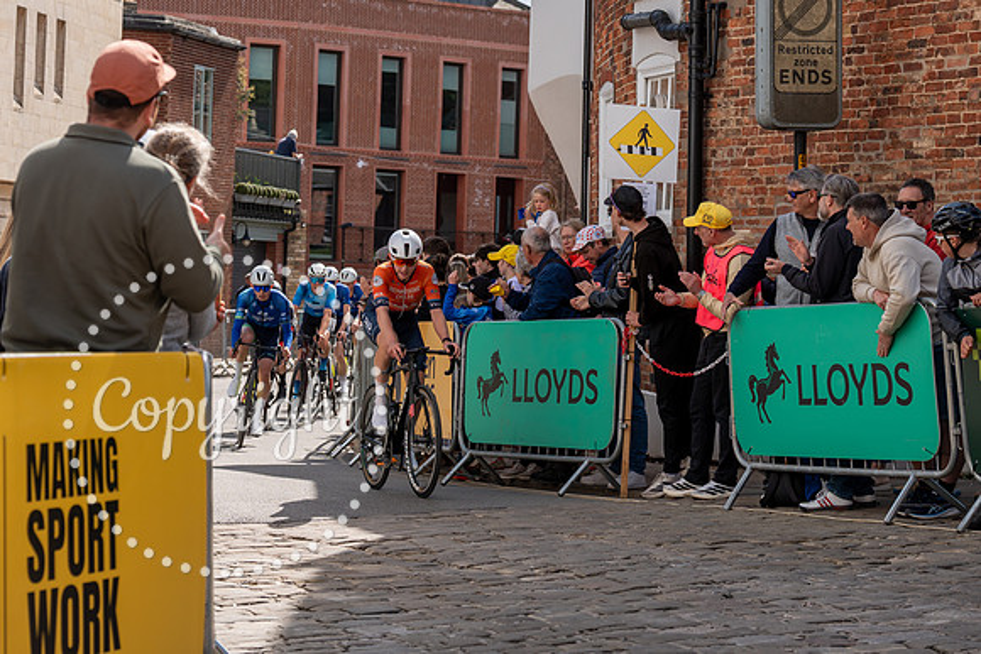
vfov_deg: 13.9
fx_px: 2682
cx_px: 349
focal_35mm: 98
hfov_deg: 20.7
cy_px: 194
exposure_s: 1/1000
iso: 200
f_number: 5
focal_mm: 70
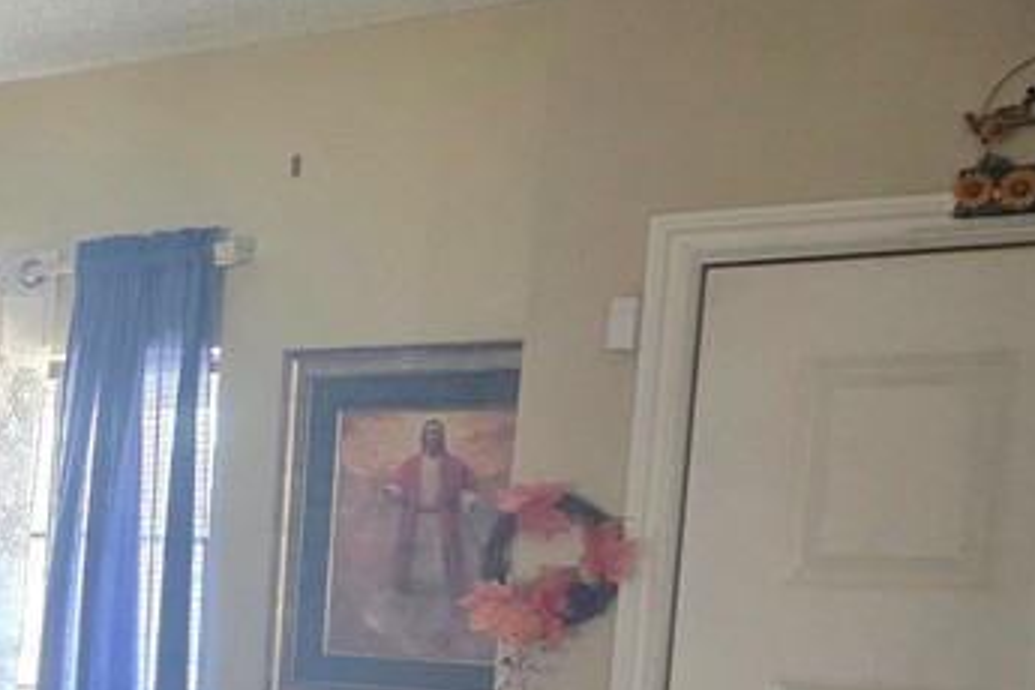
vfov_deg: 18.6
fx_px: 2041
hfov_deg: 24.1
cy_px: 704
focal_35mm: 71
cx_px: -390
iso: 800
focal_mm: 6.3
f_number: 1.7
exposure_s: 1/120
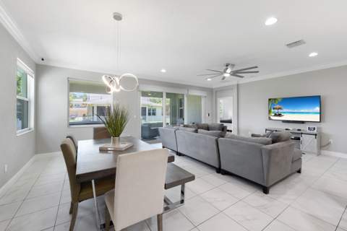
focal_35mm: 14
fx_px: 135
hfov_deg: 104.3
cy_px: 116
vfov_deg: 81.2
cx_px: 174
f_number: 9
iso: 250
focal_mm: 14
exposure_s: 1/5
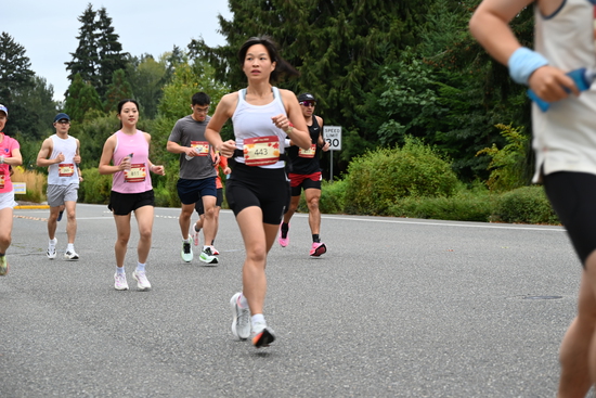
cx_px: 298
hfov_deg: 22.4
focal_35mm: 91
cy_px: 199
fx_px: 1507
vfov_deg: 15.0
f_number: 6.3
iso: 400
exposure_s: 1/125
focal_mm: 91
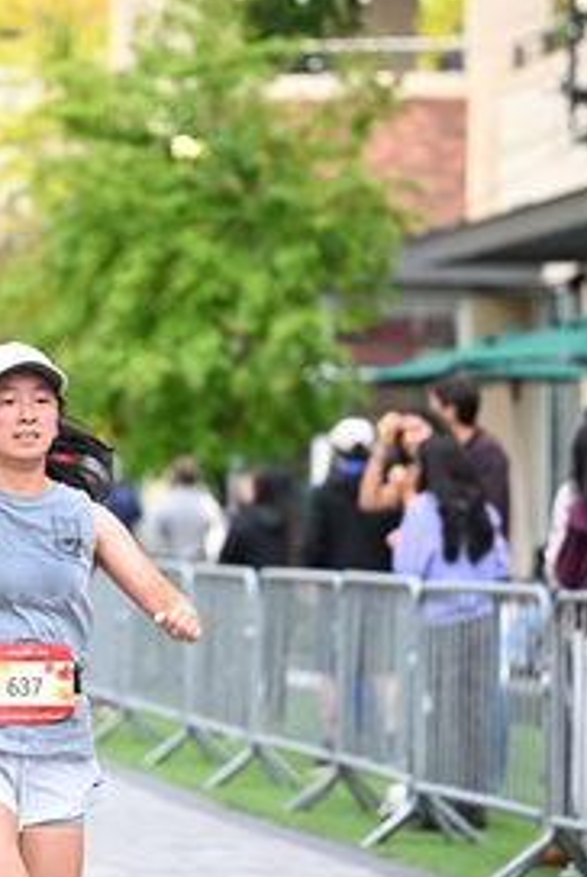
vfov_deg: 10.1
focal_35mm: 204
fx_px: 4976
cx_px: 66
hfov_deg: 6.7
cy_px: 397
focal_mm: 101
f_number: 2.8
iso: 1000
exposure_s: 1/1600
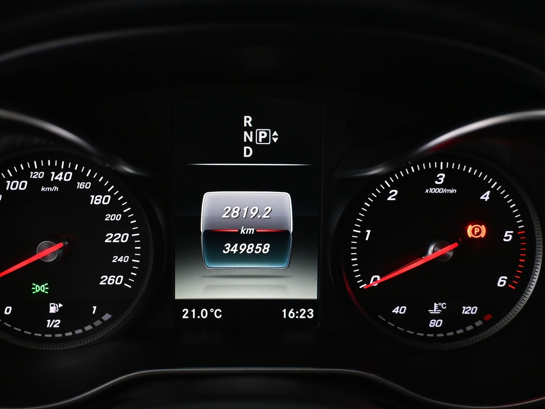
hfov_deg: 35.2
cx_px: 245
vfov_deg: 26.8
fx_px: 859
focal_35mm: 55
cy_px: 203
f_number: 5
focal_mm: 33
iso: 5000
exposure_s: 1/60
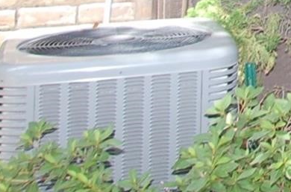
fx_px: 1016
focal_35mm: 126
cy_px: -291
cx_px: 570
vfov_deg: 9.5
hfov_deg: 13.9
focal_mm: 16
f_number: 6.3
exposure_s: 1/125
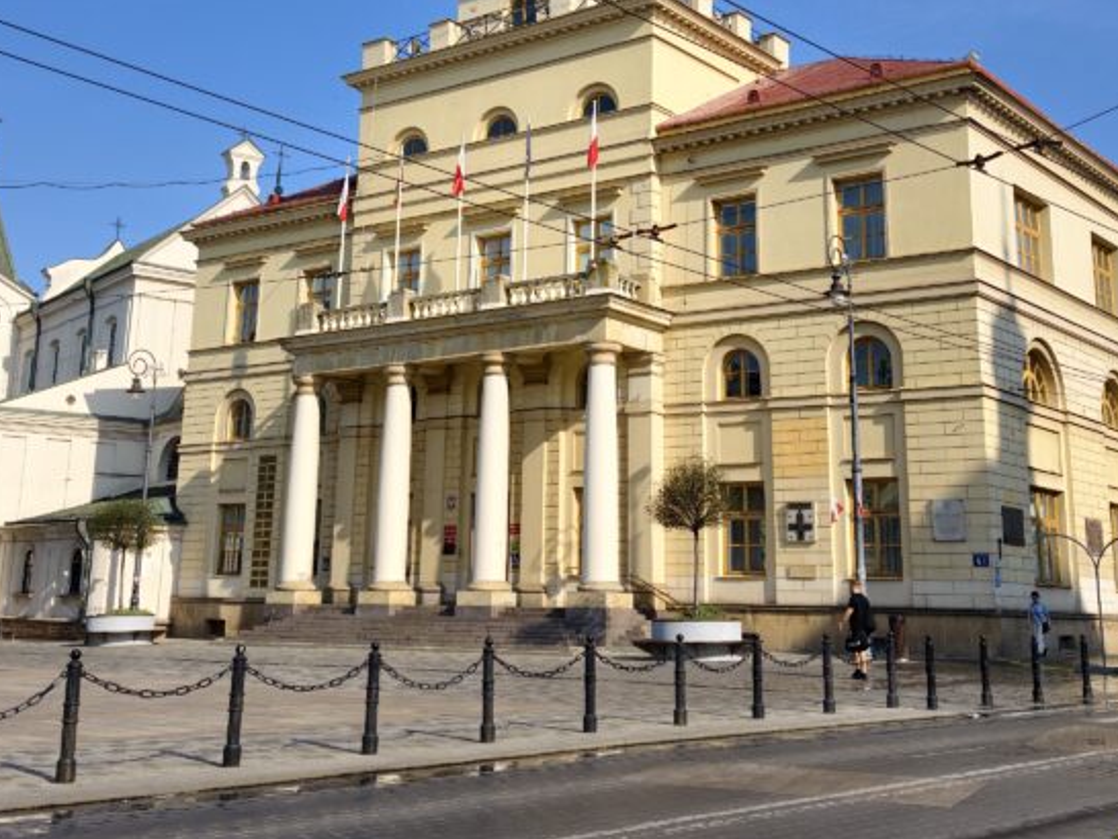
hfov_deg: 42.1
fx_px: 1454
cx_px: 543
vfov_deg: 31.7
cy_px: 221
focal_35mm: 45
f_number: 1.57
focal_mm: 7
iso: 72
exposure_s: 1/4854
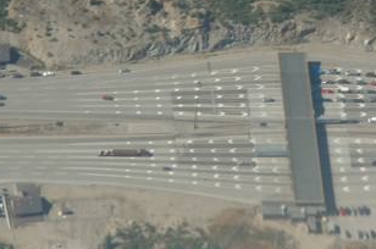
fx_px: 4555
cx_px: 302
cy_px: 13
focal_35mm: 437
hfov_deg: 4.7
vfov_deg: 3.1
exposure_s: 1/1000
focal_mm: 70
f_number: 4.5
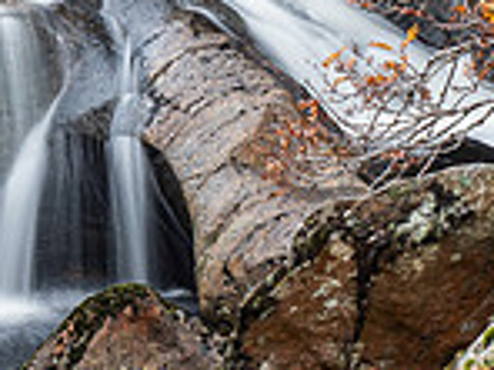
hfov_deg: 9.0
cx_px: 80
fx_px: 3140
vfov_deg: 6.7
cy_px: -28
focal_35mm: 220
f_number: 7.1
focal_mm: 28
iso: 200
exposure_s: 1.3
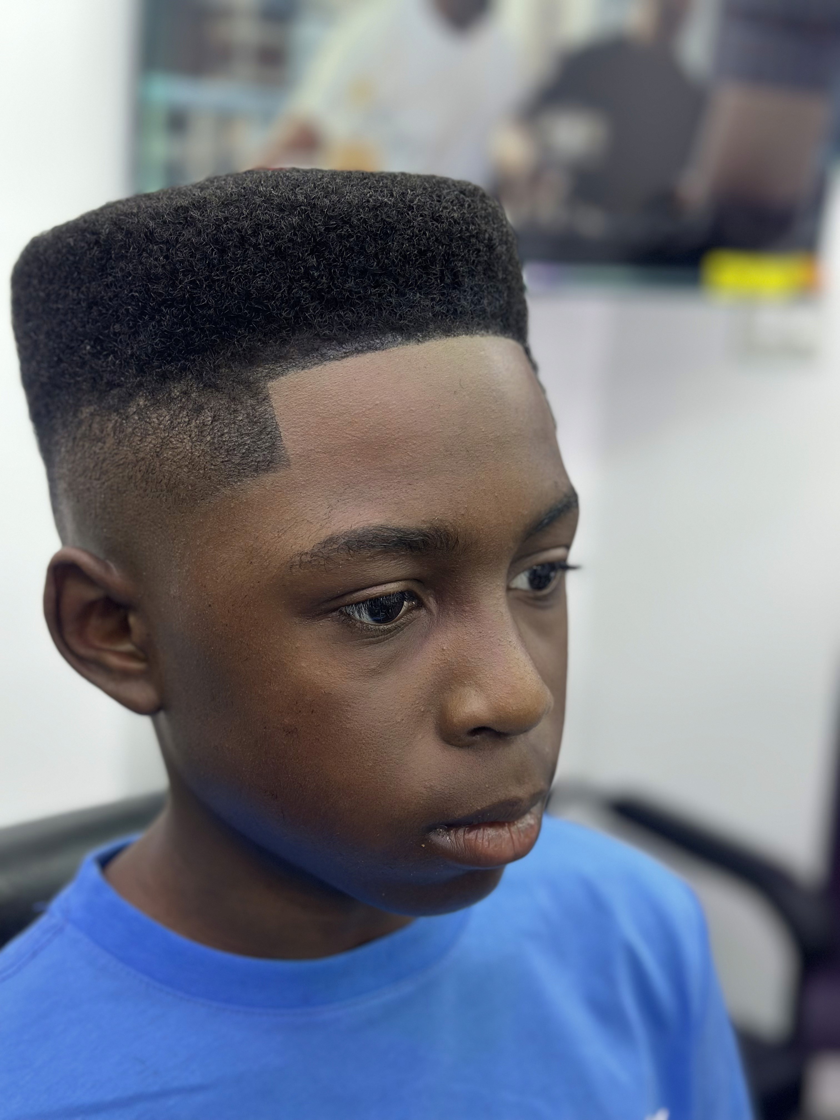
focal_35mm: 48
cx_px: 420
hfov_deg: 30.3
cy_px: 560
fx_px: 1553
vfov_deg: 39.7
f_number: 1.78
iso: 160
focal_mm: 6.86
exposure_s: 1/120
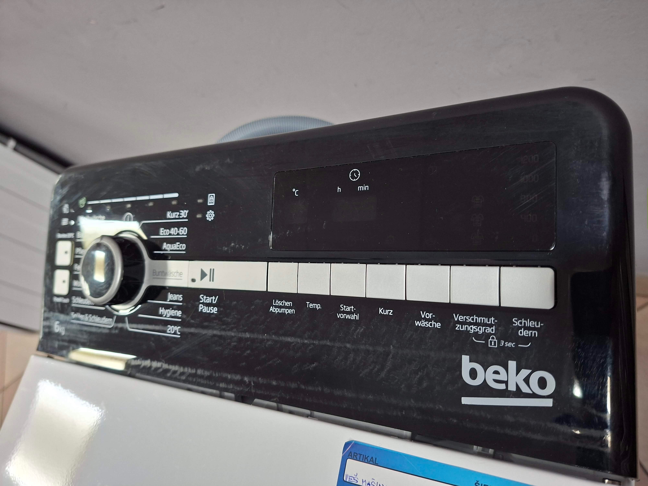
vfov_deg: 58.9
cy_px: 243
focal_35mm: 23
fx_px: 431
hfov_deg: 73.9
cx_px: 324
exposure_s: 1/30
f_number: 1.8
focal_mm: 5.54
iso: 250
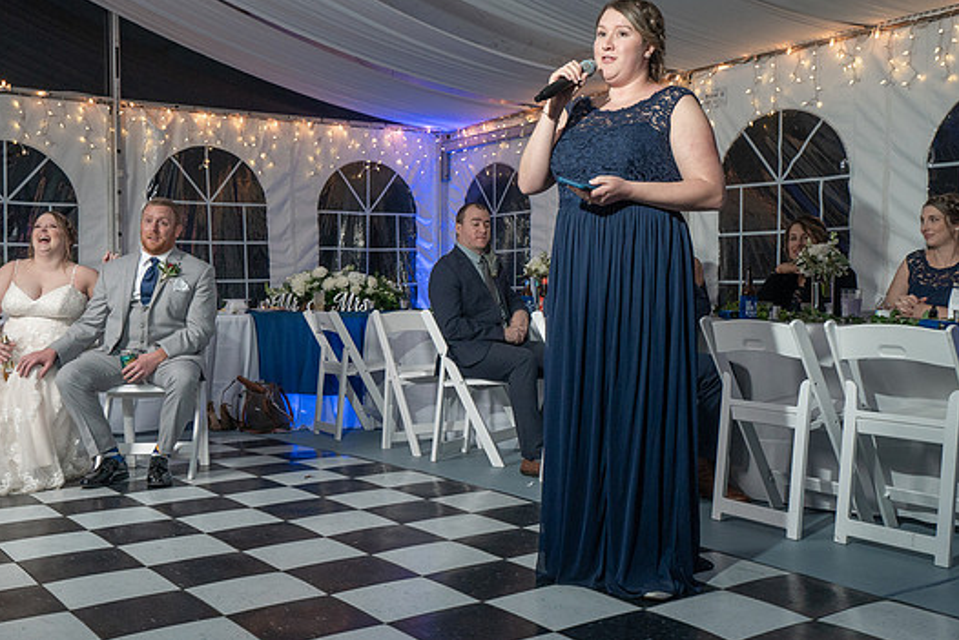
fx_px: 1092
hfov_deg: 47.4
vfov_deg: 32.7
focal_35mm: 41
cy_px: 318
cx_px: 474
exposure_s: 1/250
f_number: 5.6
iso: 2000
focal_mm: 34
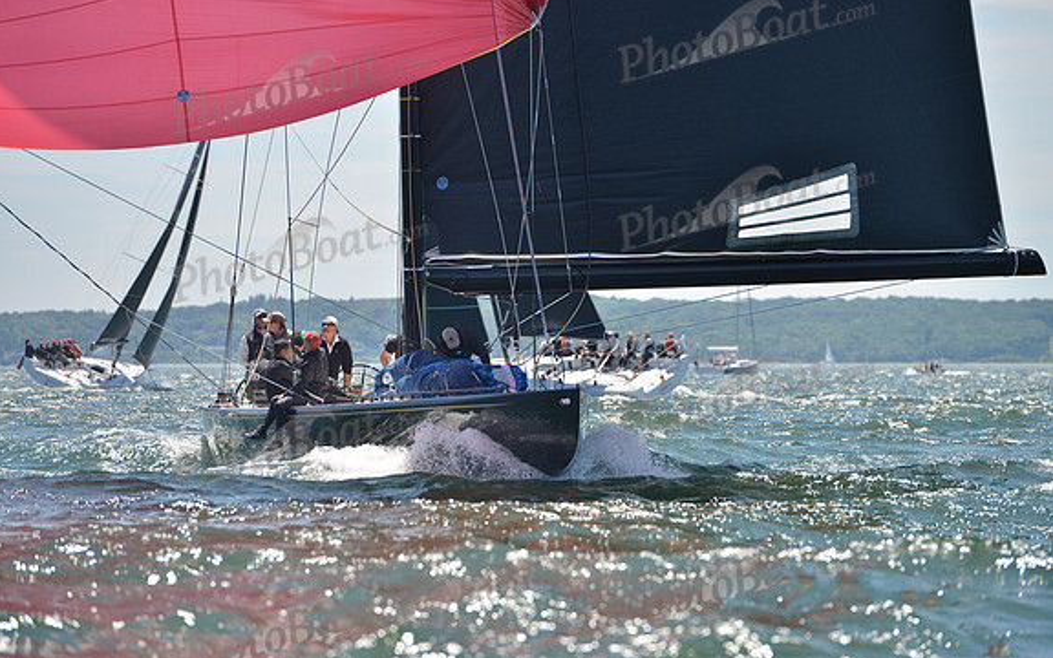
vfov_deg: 6.6
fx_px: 5740
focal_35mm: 200
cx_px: 525
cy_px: 324
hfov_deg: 10.5
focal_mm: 195
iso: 280
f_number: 5
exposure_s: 1/2000
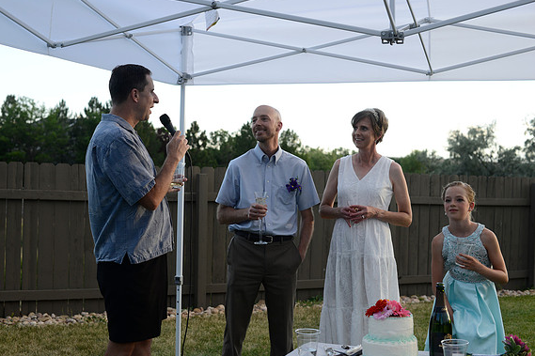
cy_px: 176
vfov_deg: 26.5
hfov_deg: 38.9
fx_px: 758
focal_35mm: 51
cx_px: 263
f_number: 5
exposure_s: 1/320
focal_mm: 50
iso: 400
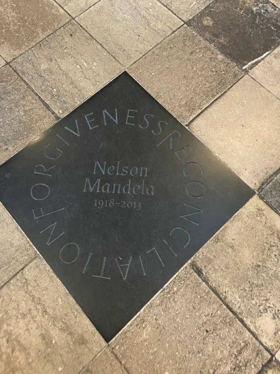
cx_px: 123
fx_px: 356
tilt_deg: -66.7
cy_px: 137
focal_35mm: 33
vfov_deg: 54.6
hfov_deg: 42.9
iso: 640
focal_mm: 4.25
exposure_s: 1/38
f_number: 1.8
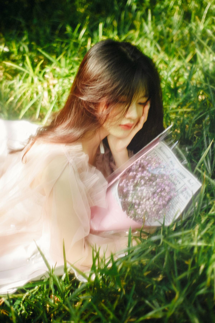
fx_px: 448
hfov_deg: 27.0
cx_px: 108
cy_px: 162
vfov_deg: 39.6
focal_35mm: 50
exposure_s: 1/160
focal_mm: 50
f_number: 2.2
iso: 100
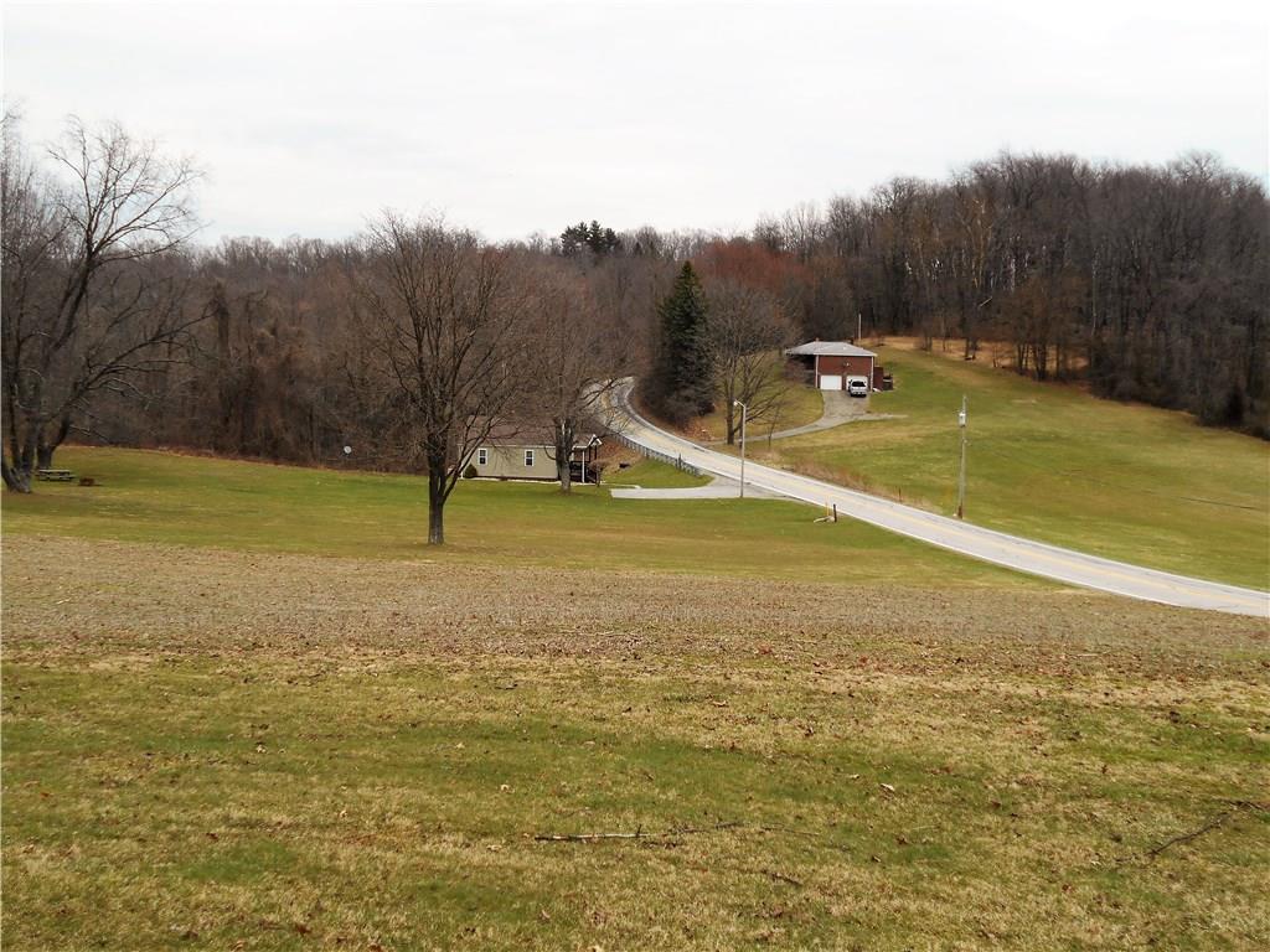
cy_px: 476
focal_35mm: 43
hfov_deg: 43.9
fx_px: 1578
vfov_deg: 33.6
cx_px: 635
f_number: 4.2
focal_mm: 7.7
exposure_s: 1/250
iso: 80
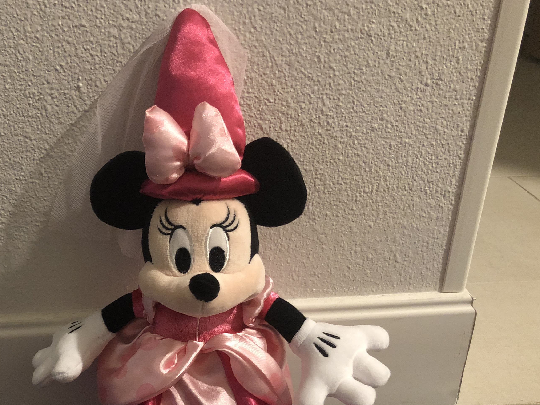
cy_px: 285
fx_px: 686
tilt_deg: -30.0
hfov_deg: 42.1
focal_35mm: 44
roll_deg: +1.8
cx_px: 160
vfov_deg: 32.5
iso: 100
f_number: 1.8
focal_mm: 3.99
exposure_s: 1/4
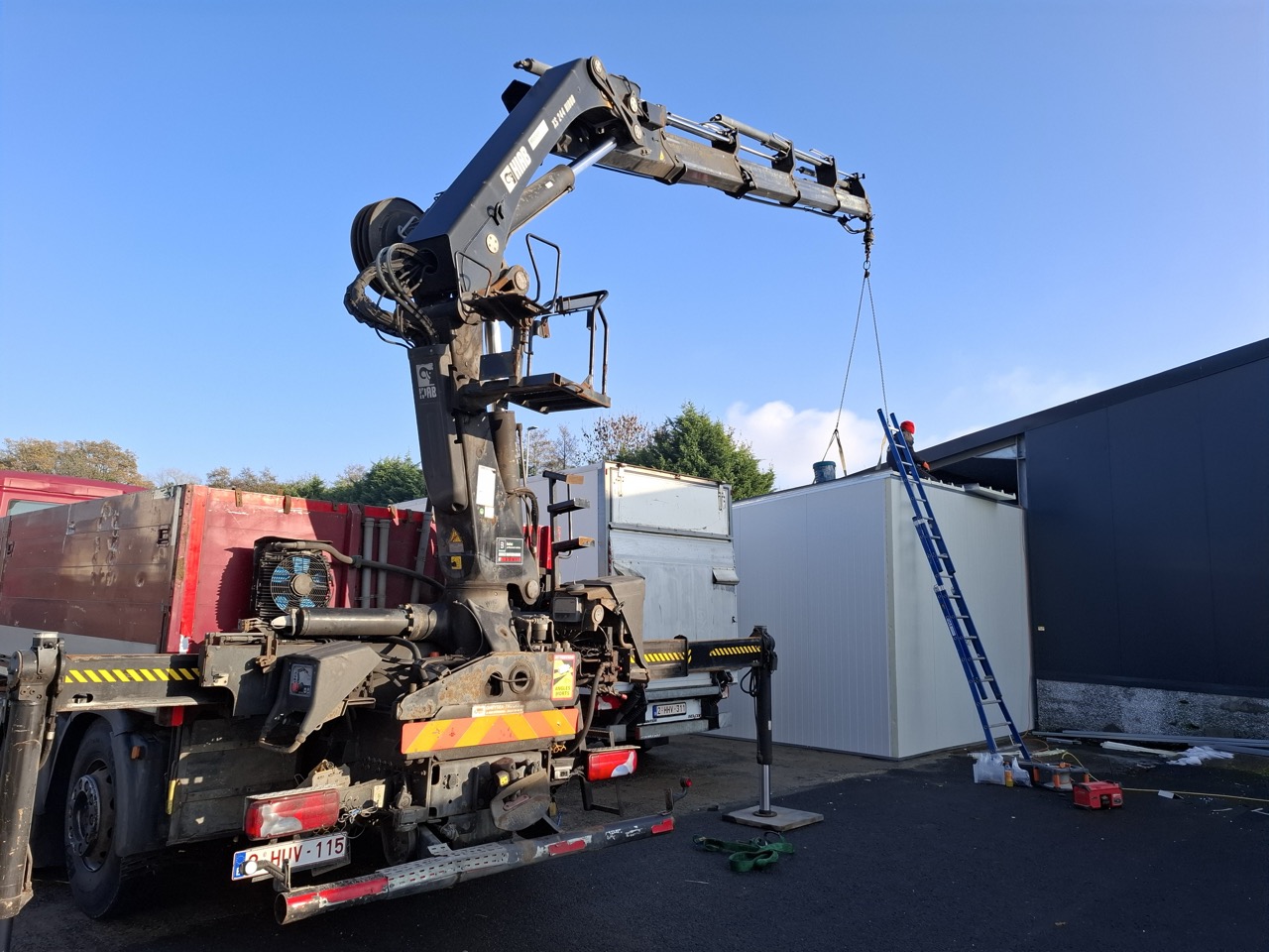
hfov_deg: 73.9
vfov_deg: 58.9
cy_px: 476
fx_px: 843
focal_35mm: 23
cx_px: 634
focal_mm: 5.54
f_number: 1.8
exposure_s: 1/834
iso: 50
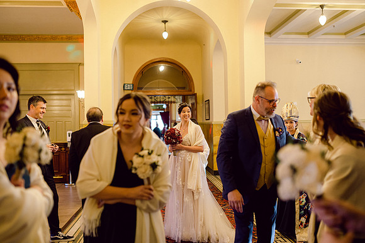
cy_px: 122
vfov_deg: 37.5
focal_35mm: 35
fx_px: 357
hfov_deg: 54.1
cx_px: 182
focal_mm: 35
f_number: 2
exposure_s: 1/125
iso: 1100
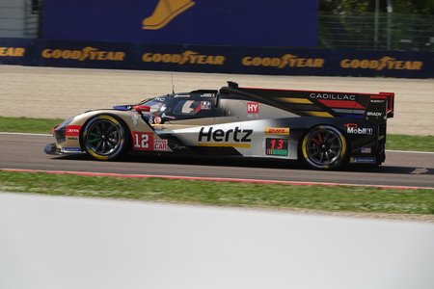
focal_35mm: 164
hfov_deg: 12.5
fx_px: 1977
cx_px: 217
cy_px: 144
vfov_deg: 8.4
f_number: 5
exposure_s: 1/800
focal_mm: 60.29
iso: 100
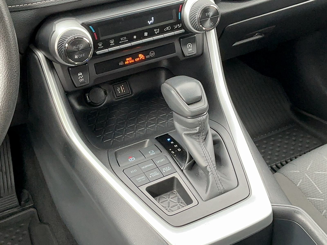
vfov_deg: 35.1
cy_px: 122
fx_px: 387
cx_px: 164
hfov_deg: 45.8
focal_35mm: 41
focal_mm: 3
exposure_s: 1/60
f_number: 1.8
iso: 100
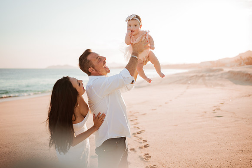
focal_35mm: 36
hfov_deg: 52.9
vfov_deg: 36.7
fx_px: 253
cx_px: 126
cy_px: 84
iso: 100
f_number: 1.8
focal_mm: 35
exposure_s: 1/3200
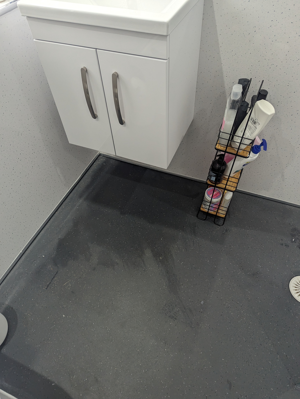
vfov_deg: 71.5
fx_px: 277
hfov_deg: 56.9
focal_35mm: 24
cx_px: 150
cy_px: 200
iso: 277
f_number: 1.85
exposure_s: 1/172
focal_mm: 6.81
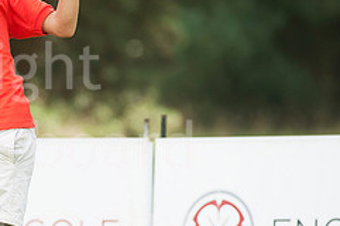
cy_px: 158
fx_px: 6819
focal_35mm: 723
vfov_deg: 1.9
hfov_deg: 2.9
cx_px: 14
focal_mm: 300
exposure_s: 1/1250
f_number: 5
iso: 400
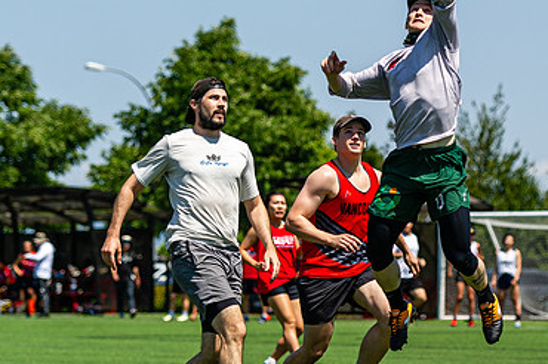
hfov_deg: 10.0
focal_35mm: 206
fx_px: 3133
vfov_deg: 6.7
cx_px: 476
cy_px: 130
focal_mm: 100
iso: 200
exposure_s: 1/4000
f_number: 2.8
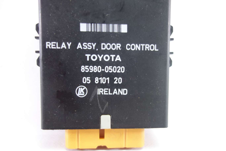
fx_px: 176
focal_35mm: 28
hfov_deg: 65.5
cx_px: 113
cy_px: 76
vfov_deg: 46.4
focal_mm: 10.4
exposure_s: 1/40
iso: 125
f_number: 1.8
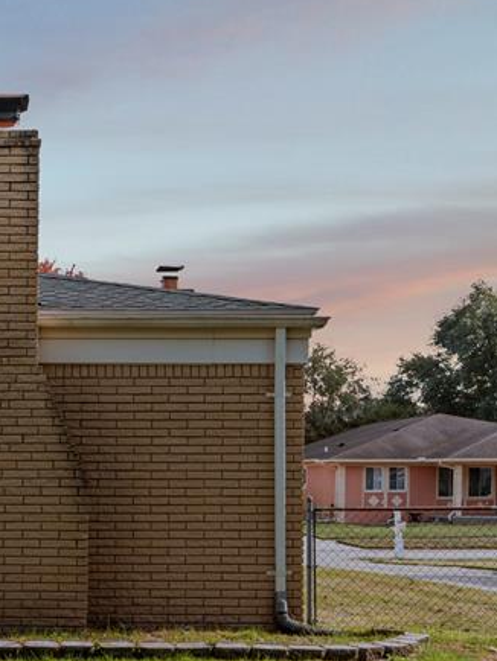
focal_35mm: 68
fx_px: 1300
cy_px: 475
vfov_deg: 28.2
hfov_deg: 19.2
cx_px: -226
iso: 100
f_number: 8
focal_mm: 30
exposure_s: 1/50
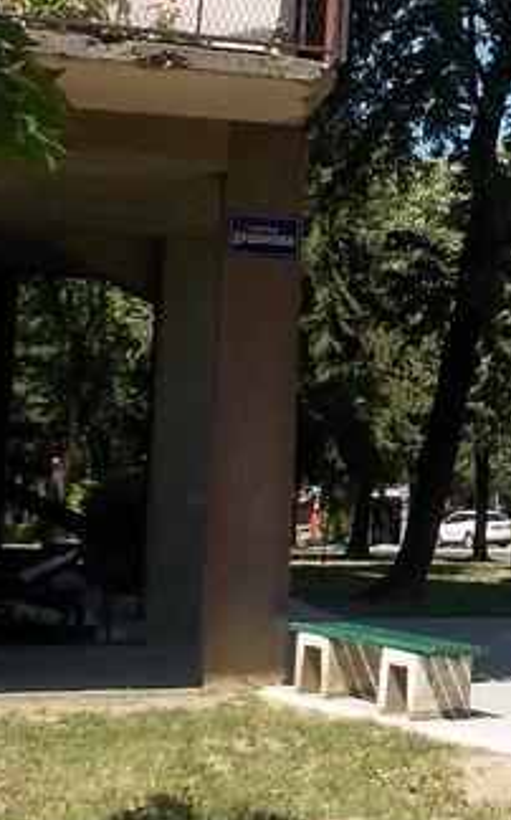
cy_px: 271
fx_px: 1696
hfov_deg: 16.2
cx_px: 673
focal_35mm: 76
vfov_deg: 27.0
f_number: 3.3
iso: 80
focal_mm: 4.1
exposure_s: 1/640
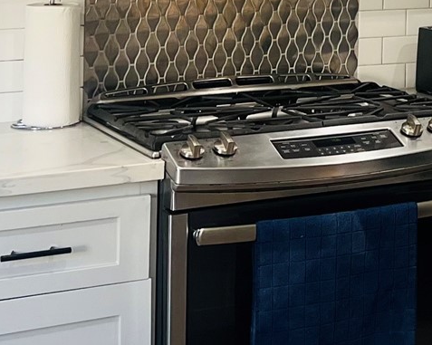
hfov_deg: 17.0
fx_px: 1393
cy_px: -176
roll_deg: -1.4
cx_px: 490
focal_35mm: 109
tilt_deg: +1.7
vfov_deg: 13.3
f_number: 1.5
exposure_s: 1/120
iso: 125
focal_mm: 5.7
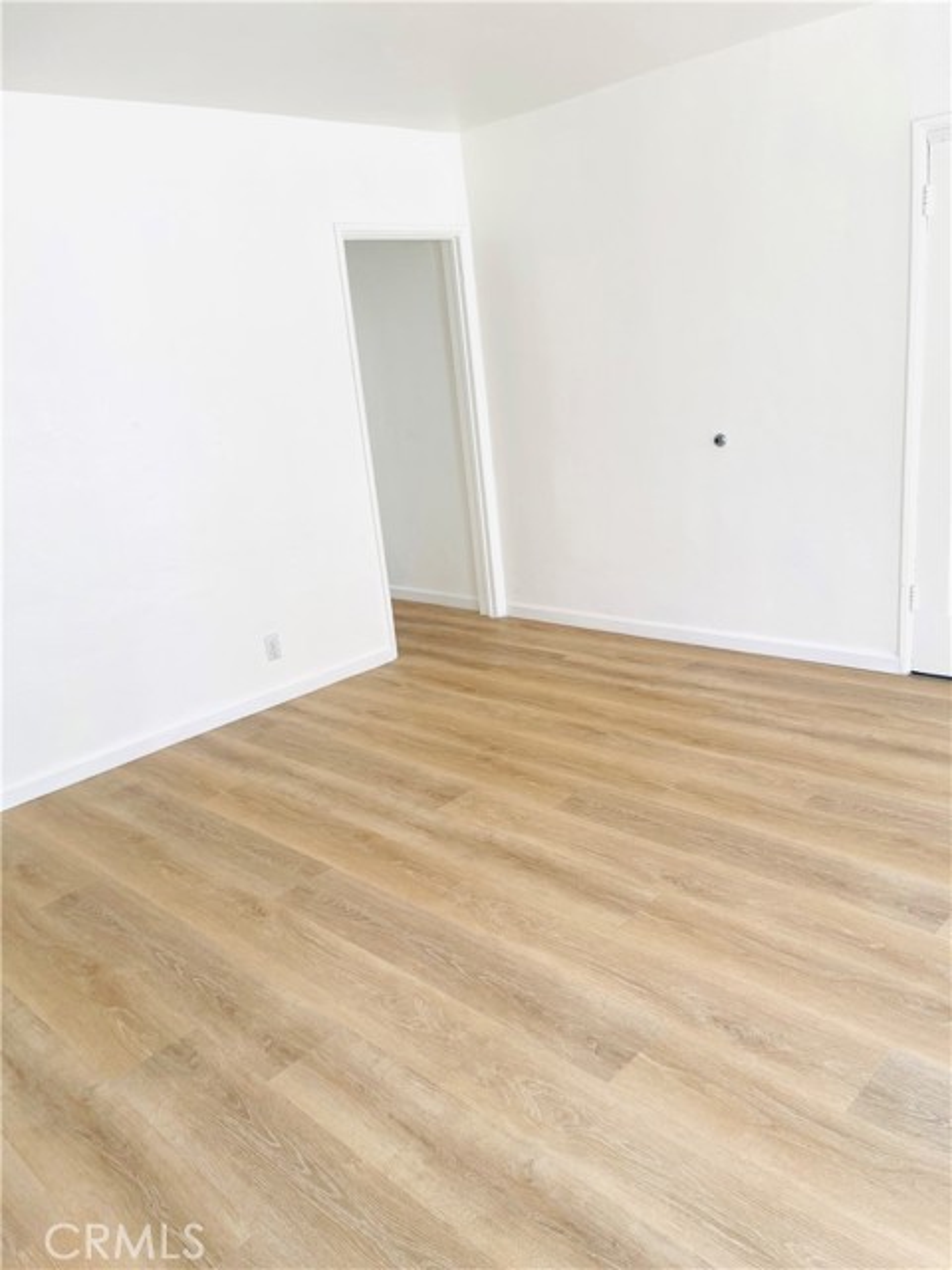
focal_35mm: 25
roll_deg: +7.2
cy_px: 635
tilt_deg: -14.0
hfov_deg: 54.9
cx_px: 476
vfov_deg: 69.4
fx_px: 917
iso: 40
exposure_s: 1/121
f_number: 1.6
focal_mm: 5.1
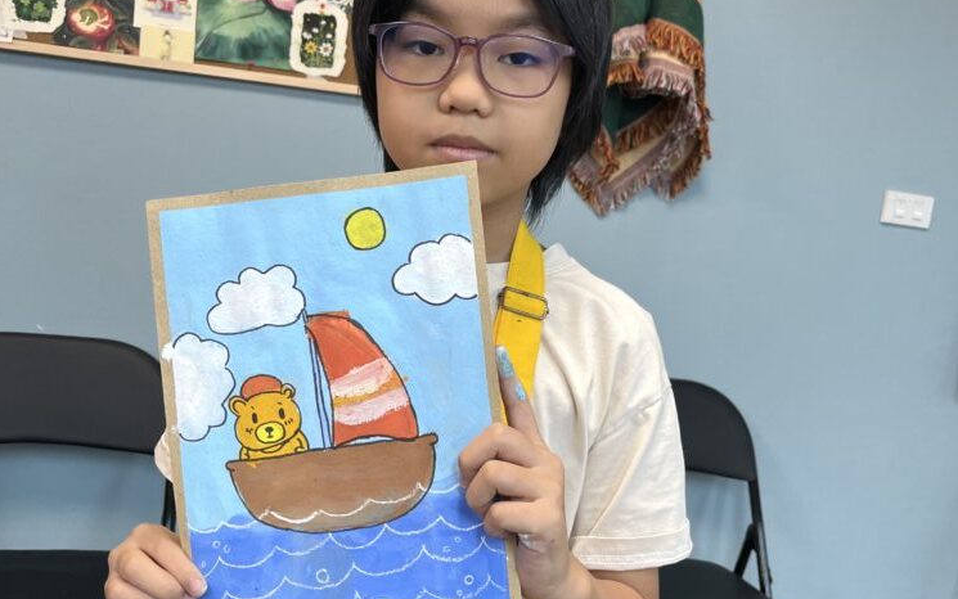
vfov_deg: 34.4
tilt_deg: -6.9
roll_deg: -7.3
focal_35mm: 37
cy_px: 266
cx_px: 477
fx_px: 966
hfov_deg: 52.7
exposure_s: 1/100
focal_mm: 5.1
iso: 64
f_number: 1.6
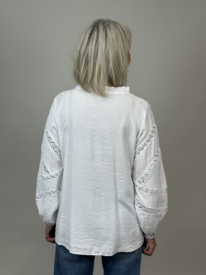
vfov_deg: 39.7
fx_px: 381
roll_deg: -1.7
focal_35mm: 48
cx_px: 103
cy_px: 138
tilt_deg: -7.5
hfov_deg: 30.3
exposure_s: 1/121
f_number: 1.78
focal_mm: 6.76
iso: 50
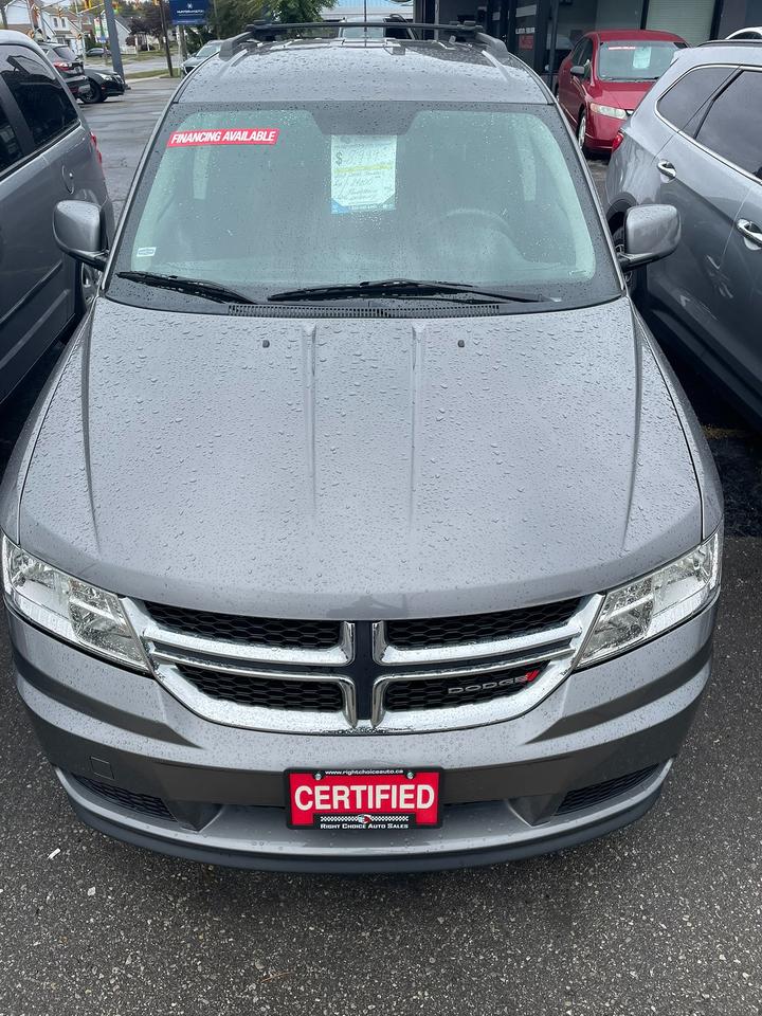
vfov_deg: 67.3
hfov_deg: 53.1
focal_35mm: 26
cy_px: 508
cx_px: 381
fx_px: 763
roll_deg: +2.2
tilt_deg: -30.7
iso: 32
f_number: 1.6
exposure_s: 1/1072
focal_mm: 4.2
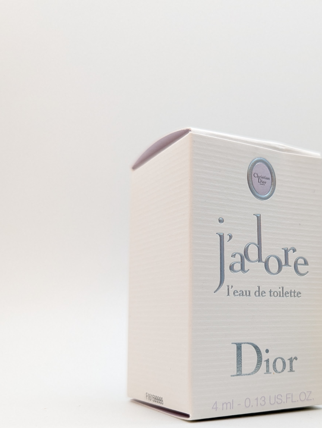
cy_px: 273
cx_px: 275
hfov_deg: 33.1
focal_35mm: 42
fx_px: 520
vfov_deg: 44.3
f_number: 1.85
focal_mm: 6.81
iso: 67
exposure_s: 1/254
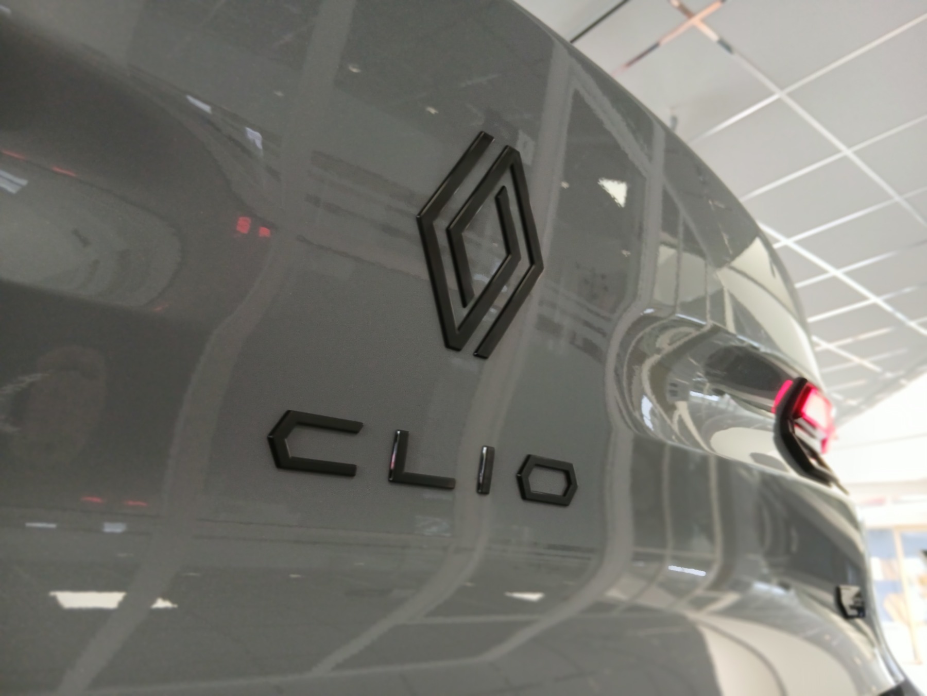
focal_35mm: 26
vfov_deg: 53.1
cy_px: 348
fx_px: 696
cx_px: 464
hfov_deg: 67.3
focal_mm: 3.98
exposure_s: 1/50
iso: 160
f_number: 1.8
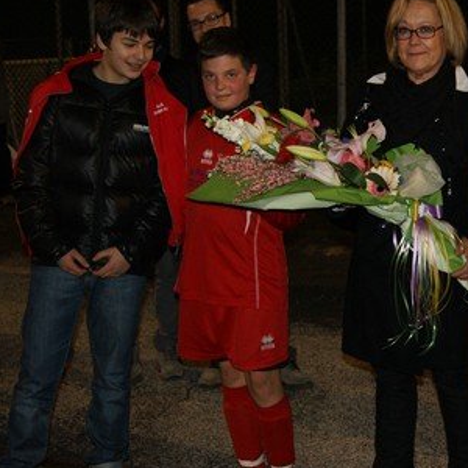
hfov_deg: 22.3
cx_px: 409
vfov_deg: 22.8
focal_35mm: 76
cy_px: 207
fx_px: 1162
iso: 400
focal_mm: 28
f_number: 4.5
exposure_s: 1/60
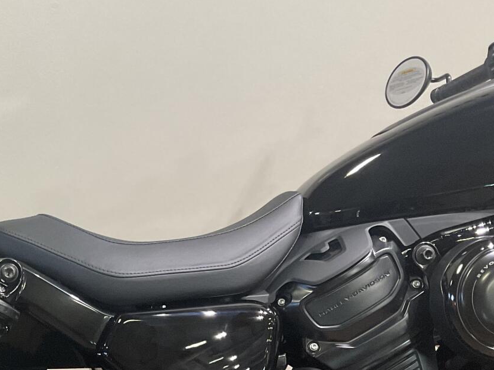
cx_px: 2
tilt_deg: -20.2
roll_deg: +0.3
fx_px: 999
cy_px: 406
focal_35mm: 70
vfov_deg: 20.1
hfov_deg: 26.3
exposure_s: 1/60
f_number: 1.8
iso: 125
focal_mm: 3
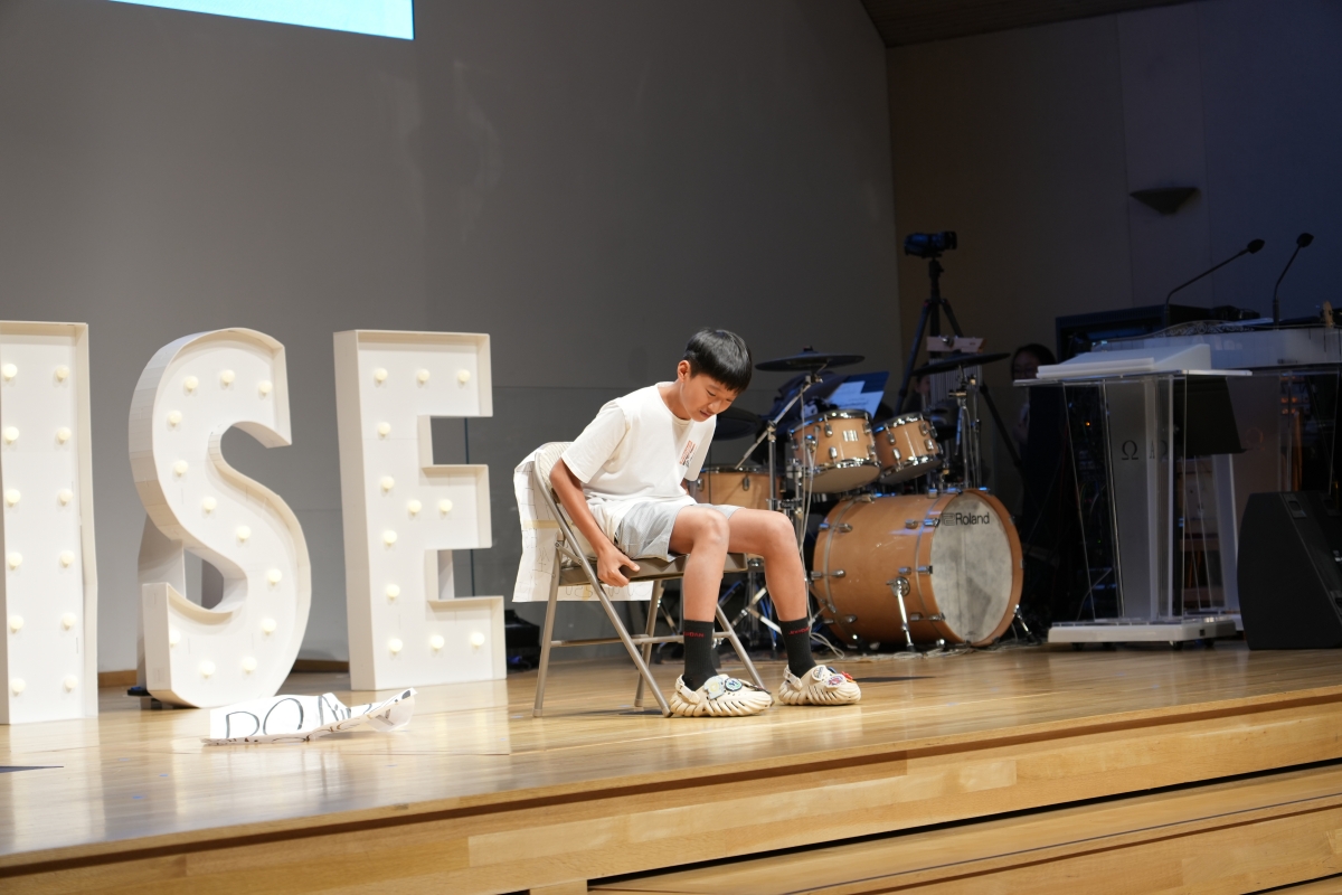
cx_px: 671
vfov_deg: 15.5
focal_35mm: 88
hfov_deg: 23.1
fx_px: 3280
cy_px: 448
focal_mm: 88
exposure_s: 1/100
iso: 640
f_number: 4
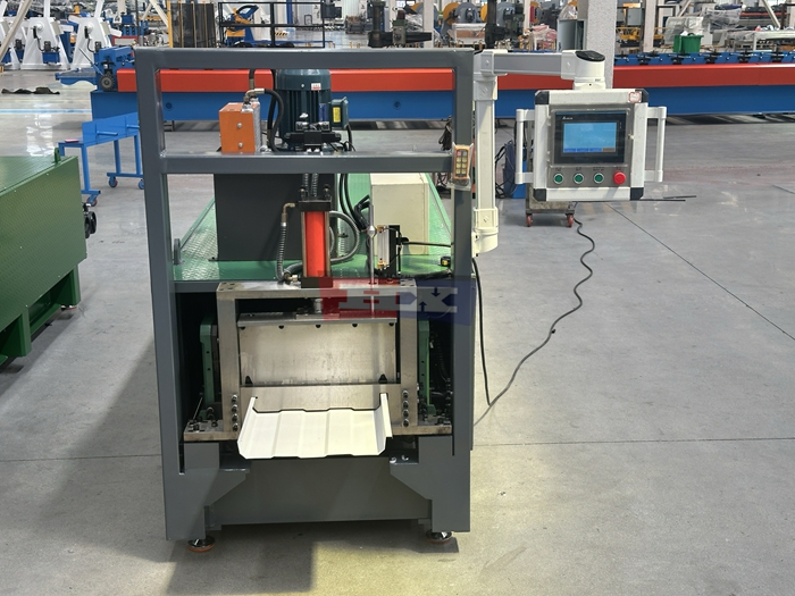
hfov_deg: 39.7
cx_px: 398
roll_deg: +0.1
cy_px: 298
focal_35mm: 48
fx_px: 1102
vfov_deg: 30.3
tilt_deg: -14.2
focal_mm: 6.86
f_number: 1.78
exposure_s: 1/264
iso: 64
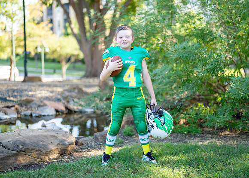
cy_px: 91
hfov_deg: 33.0
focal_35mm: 59
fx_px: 421
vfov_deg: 23.9
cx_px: 136
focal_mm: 50
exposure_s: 1/1000
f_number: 1.2
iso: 100
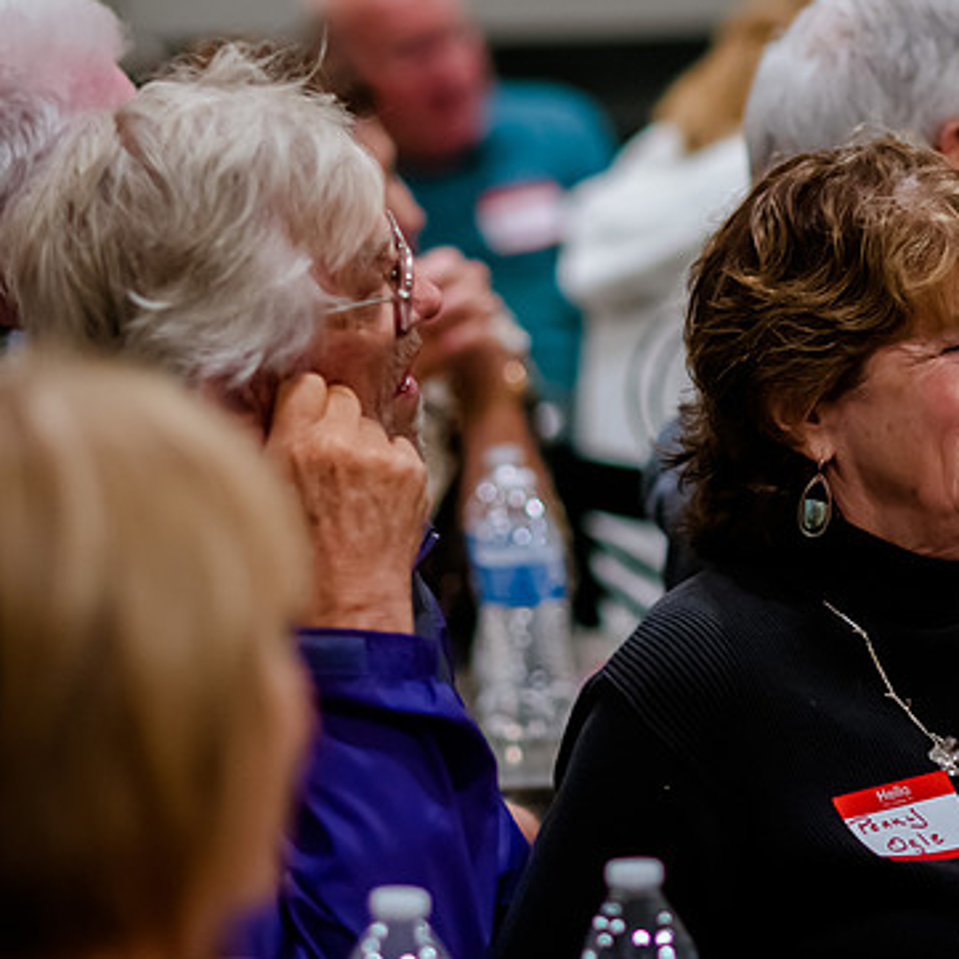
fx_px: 6739
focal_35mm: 215
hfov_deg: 8.1
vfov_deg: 8.1
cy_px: 487
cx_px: 683
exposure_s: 1/160
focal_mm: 105
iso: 2500
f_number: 2
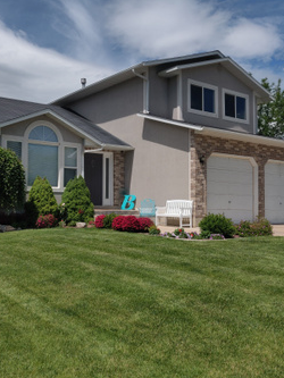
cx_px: 115
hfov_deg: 39.5
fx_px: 394
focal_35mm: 36
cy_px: 195
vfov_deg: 51.3
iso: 100
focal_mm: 4.25
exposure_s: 1/2591
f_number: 1.7
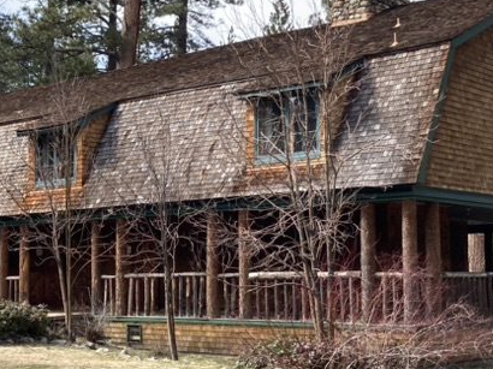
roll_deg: -0.1
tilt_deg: +4.3
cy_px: 216
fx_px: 996
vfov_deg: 21.0
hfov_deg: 27.6
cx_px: 170
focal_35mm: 70
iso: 20
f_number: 1.8
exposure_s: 1/585
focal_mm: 3.99
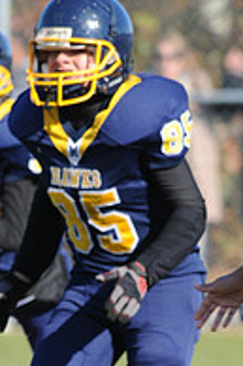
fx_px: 13631
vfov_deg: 1.5
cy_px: 474
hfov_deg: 1.0
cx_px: -99
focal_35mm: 1344
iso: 200
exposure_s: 1/500
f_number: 6.3
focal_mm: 300
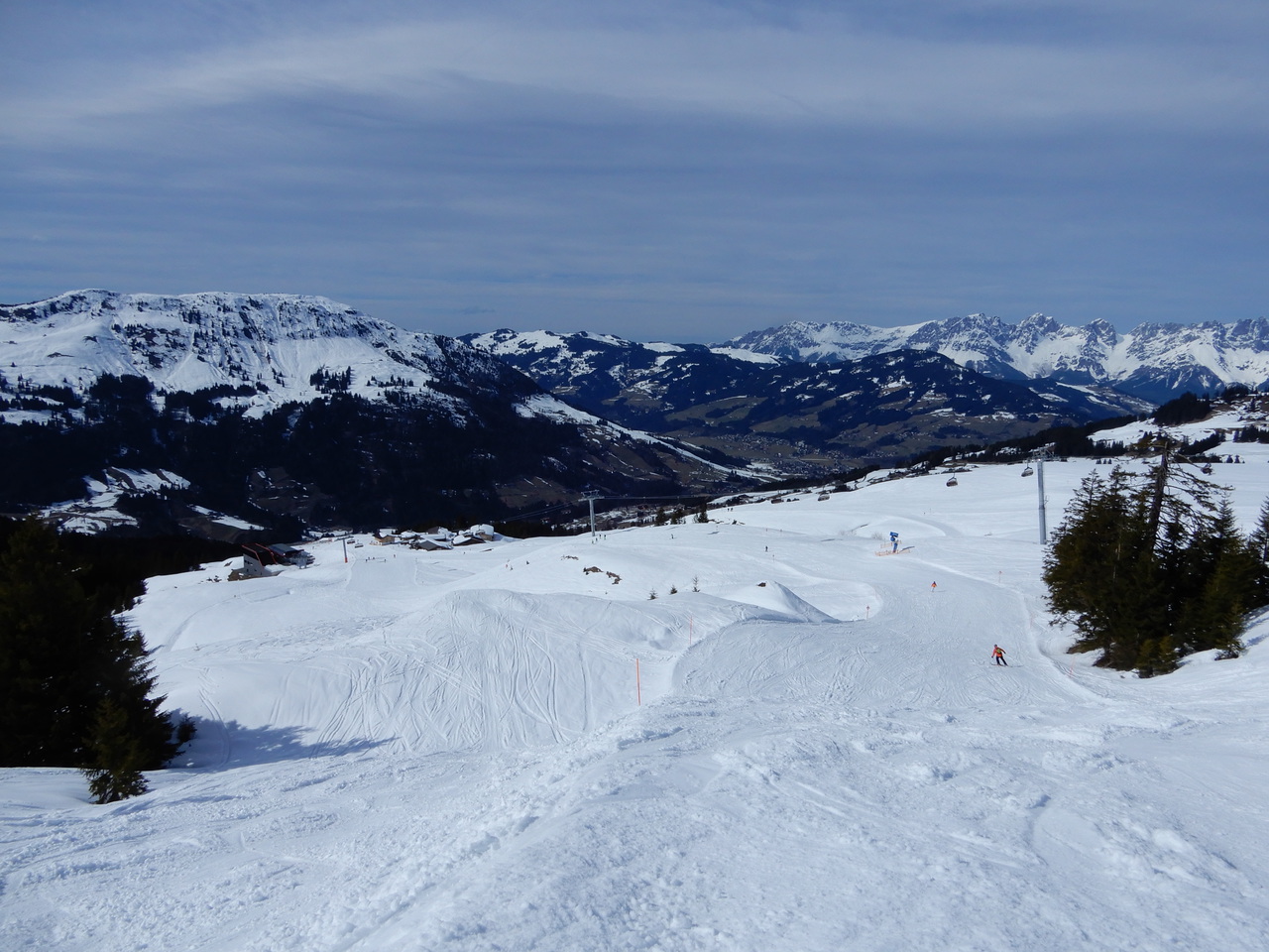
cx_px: 634
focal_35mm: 24
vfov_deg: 56.8
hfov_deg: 71.6
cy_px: 476
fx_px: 880
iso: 80
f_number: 5
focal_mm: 4.3
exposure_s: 1/2000
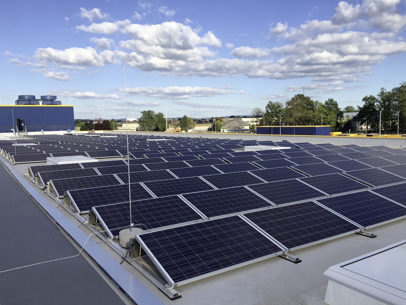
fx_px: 340
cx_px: 203
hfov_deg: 61.7
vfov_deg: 48.2
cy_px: 152
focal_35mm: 29
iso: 32
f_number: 2.2
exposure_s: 1/1582
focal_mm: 4.15
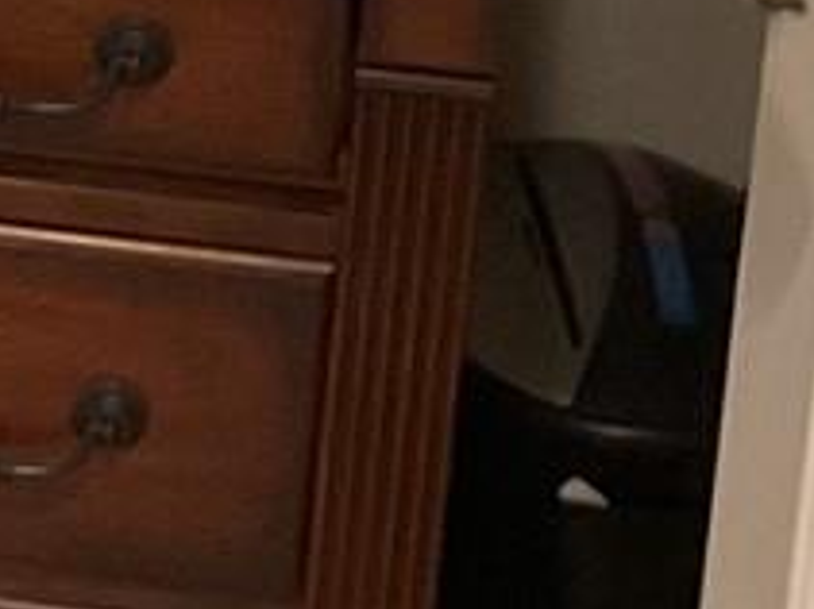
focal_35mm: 220
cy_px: -586
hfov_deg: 8.4
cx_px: -972
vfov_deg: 6.6
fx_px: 5170
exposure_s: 1/40
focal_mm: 3
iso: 250
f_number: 1.8
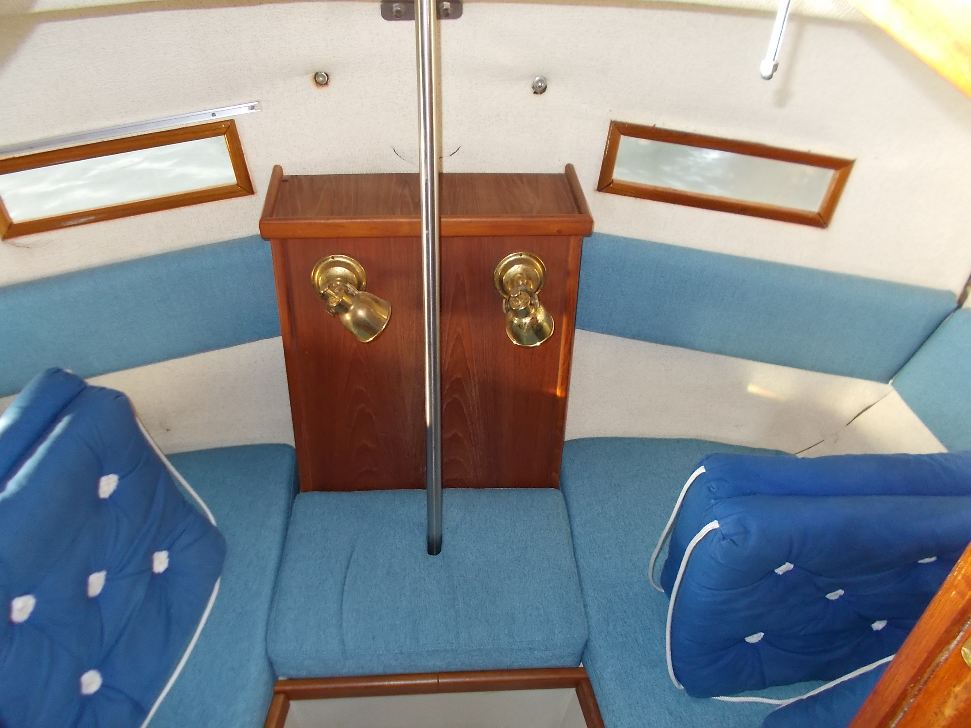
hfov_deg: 67.3
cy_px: 364
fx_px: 729
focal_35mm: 26
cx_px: 486
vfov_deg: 53.1
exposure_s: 1/25
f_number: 3.2
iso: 200
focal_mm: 4.6
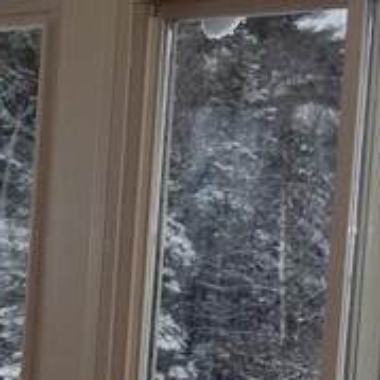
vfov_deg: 9.1
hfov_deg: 8.8
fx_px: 2360
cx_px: -297
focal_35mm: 190
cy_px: 453
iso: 100
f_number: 8
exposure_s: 1/200
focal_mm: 26
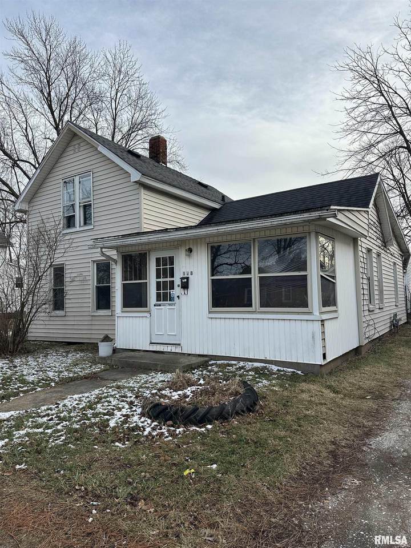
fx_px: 380
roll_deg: +1.2
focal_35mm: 24
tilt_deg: +3.2
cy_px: 274
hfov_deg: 56.8
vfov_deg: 71.6
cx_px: 206
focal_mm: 6.86
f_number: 1.78
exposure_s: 1/2967
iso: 80
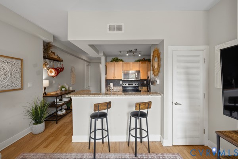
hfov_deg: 100.4
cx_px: 119
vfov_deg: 77.3
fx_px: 99
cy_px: 80
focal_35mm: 15
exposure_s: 1/8
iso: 320
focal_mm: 15
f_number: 8
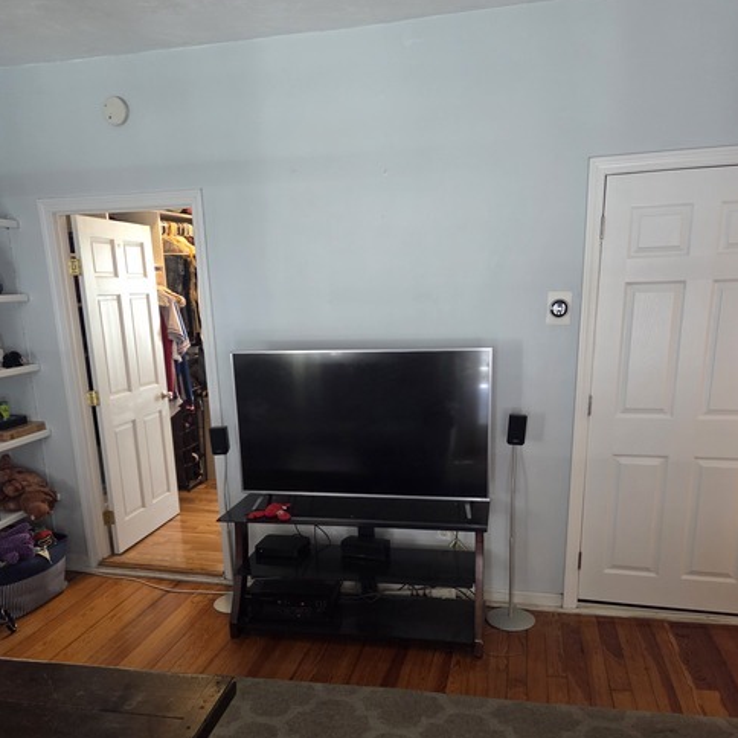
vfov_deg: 56.4
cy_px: 475
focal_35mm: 28
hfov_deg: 57.3
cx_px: 378
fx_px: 675
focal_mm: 5.4
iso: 1250
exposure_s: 1/120
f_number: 1.8
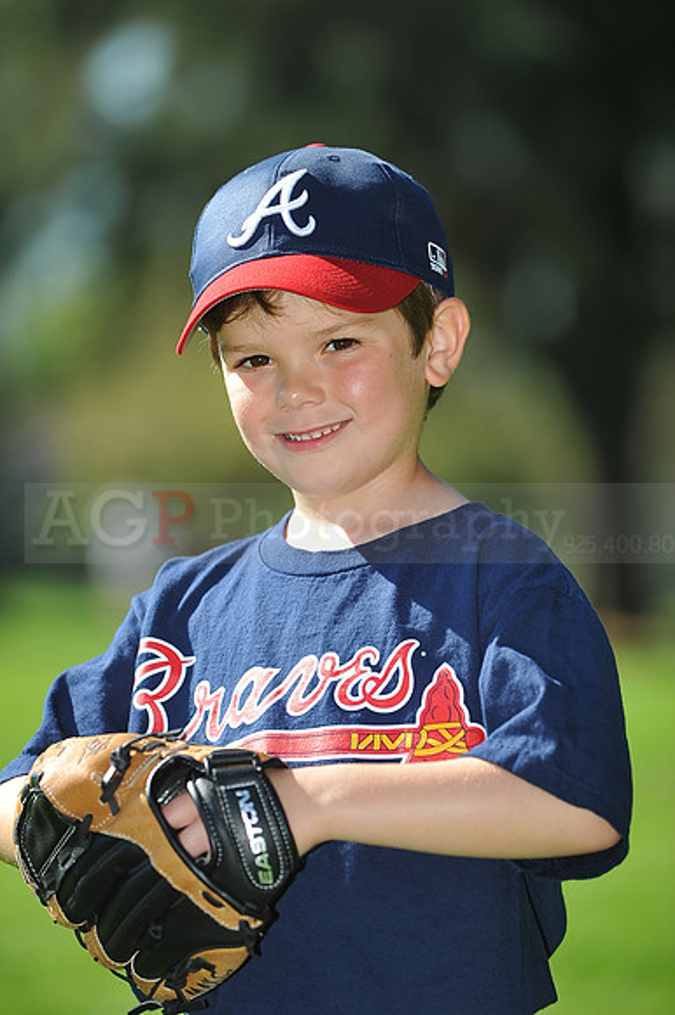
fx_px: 5631
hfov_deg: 6.9
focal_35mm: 200
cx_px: 338
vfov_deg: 10.3
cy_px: 508
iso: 200
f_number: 4.5
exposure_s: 1/800
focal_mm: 200
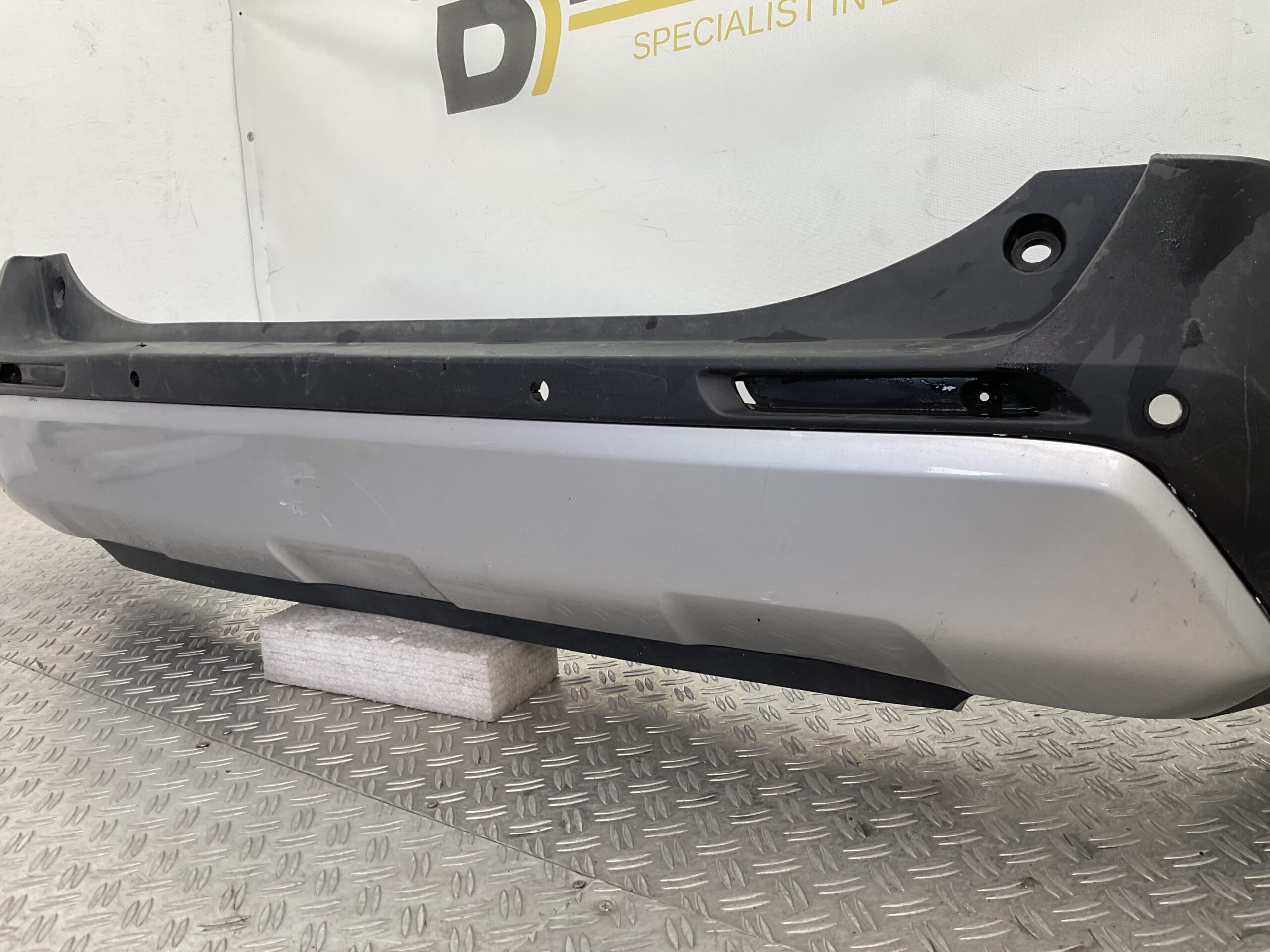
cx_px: 635
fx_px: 1064
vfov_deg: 48.2
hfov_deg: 61.7
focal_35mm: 29
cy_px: 476
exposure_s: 1/100
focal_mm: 3
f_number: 1.8
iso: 16
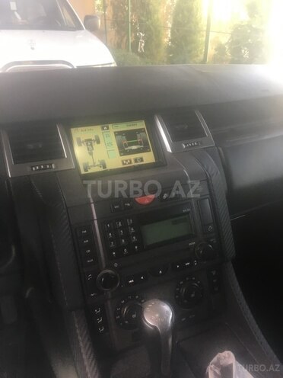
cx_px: 142
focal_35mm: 29
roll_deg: -2.4
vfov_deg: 61.7
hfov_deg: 48.2
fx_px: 316
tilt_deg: -29.3
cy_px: 189
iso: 32
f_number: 2.2
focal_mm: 4.15
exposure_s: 1/33
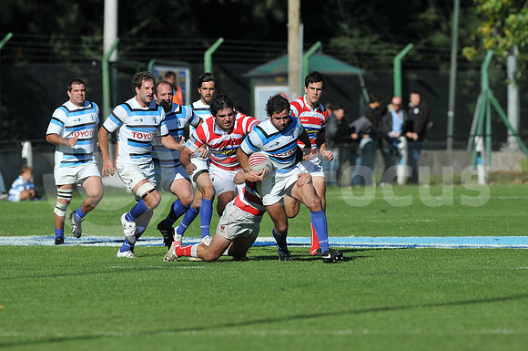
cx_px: 264
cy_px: 176
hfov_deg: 4.6
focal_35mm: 450
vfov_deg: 3.0
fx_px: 6591
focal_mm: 300
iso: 200
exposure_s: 1/3200
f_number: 3.5
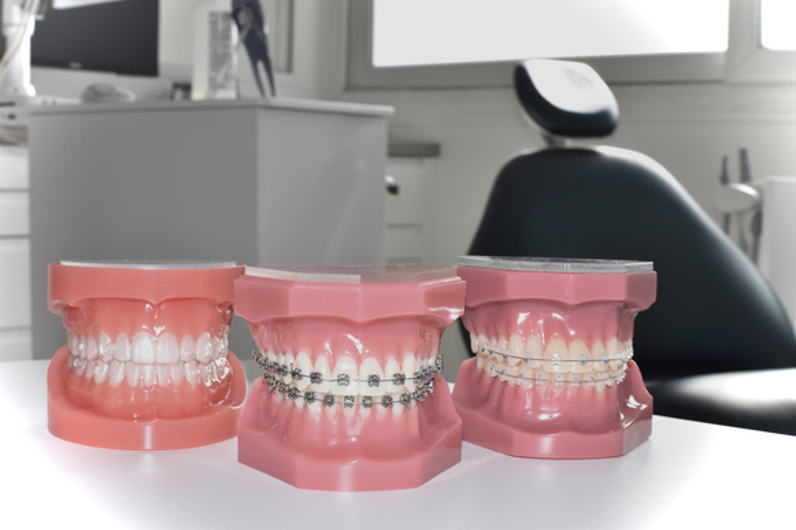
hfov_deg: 37.9
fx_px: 1160
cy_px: 265
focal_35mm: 52
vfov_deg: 25.7
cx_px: 398
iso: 250
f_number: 14
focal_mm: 35
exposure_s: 1/60
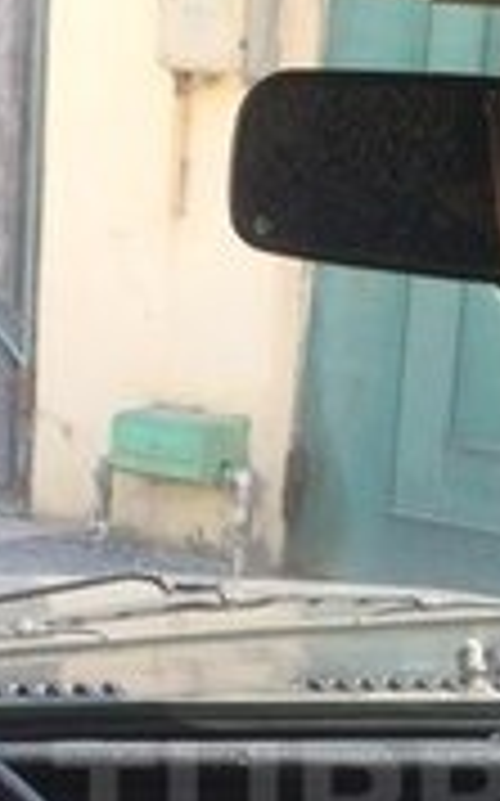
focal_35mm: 114
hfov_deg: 11.3
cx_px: 514
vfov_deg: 17.8
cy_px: 808
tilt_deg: -15.8
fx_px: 2490
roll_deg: -4.7
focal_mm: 4.15
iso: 32
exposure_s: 1/331
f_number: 2.2
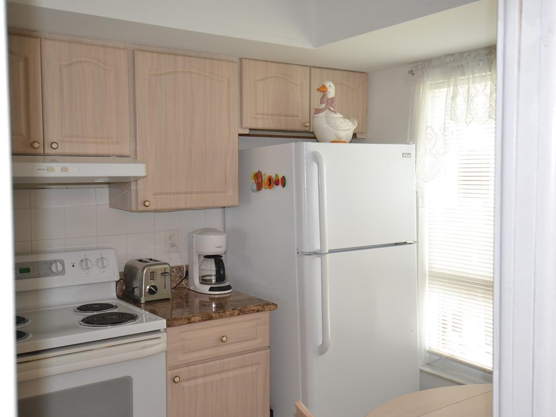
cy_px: 209
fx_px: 578
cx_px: 284
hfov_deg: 51.4
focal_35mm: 36
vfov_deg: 39.6
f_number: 4.5
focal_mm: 22
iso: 400
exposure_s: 1/60
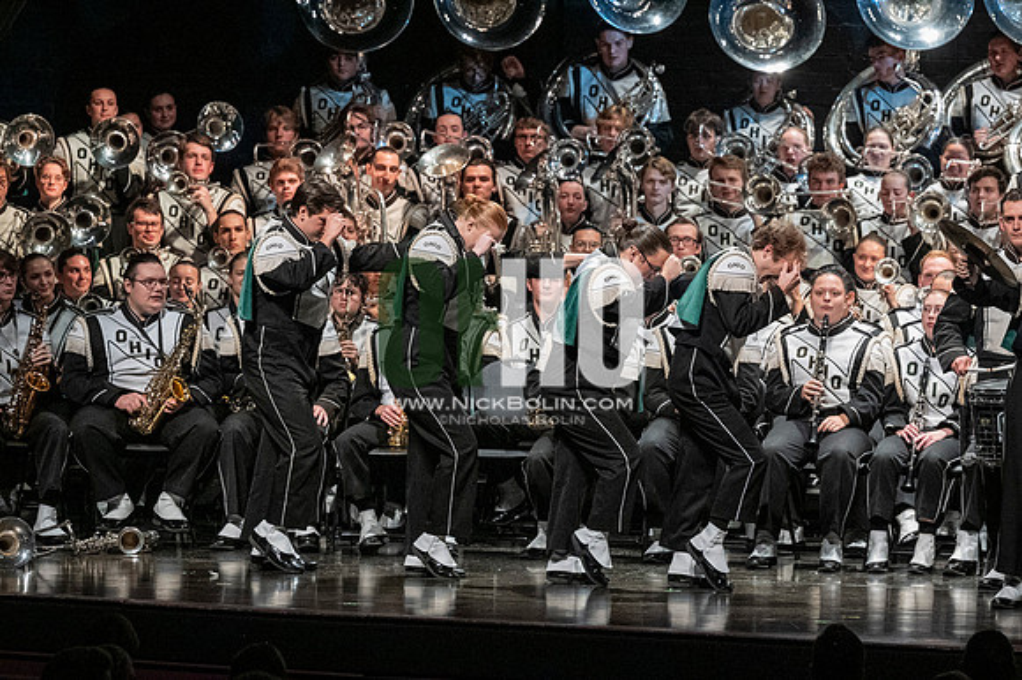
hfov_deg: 9.2
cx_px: 511
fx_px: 6384
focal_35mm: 225
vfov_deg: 6.1
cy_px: 340
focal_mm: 150
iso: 4000
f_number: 4
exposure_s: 1/500
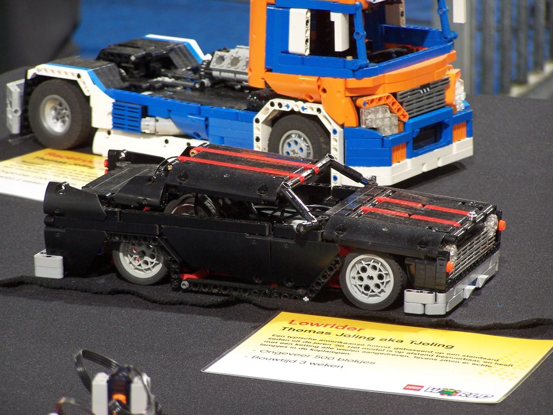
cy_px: 208
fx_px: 3019
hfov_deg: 10.5
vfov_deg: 7.9
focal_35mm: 189
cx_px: 276
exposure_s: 1/2
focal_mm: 31.3
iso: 80
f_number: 3.2
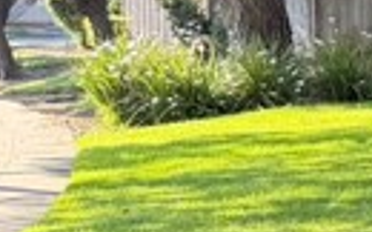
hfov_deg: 7.7
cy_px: 186
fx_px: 2036
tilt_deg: -5.1
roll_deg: -0.2
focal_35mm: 201
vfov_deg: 6.5
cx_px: 1419
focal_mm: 6.76
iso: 80
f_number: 1.78
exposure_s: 1/284
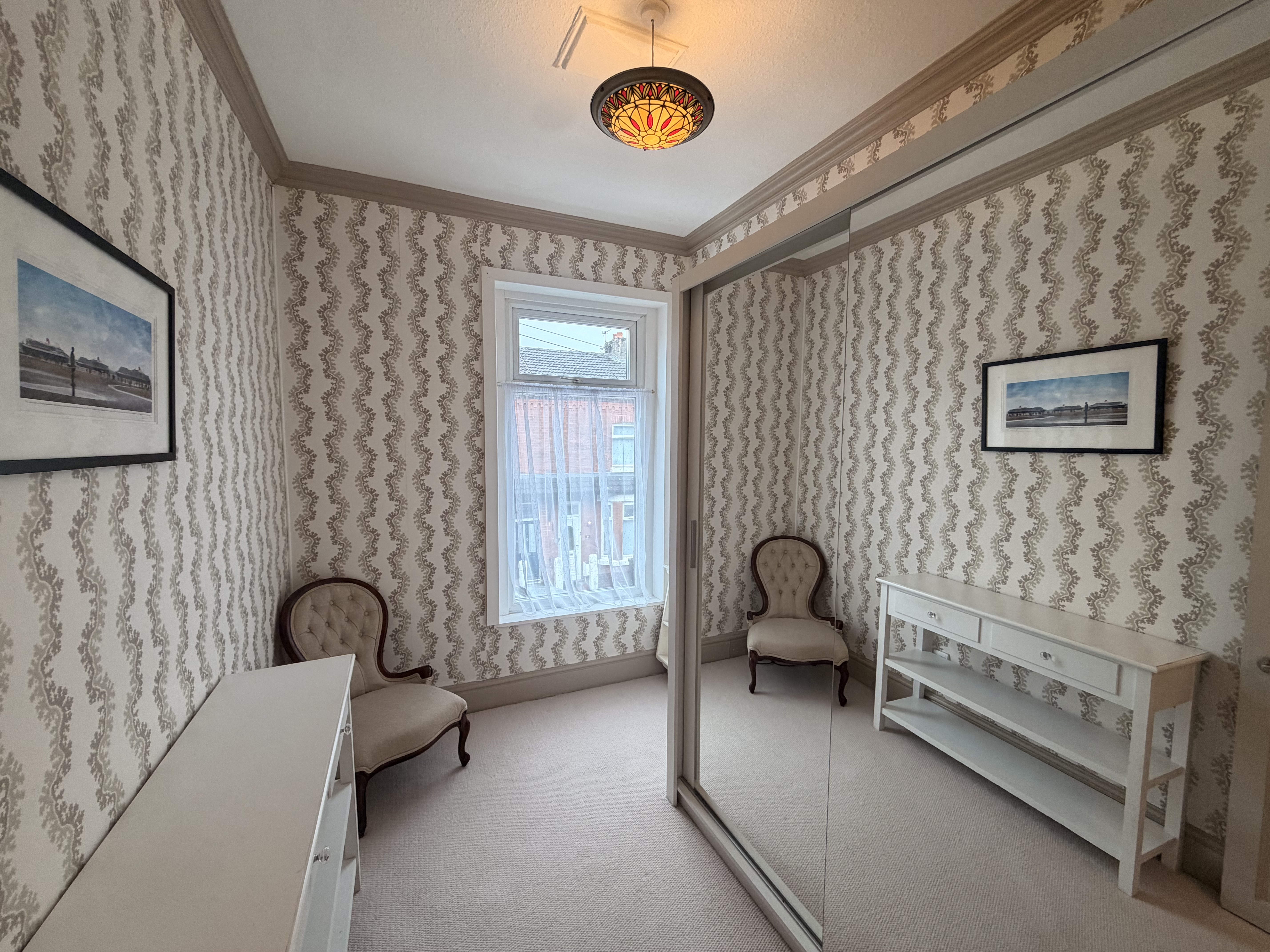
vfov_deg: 85.7
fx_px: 514
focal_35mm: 14
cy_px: 476
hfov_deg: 102.1
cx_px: 635
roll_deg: +0.0
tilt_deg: -4.8
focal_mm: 2.22
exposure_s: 1/100
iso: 125
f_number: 2.2
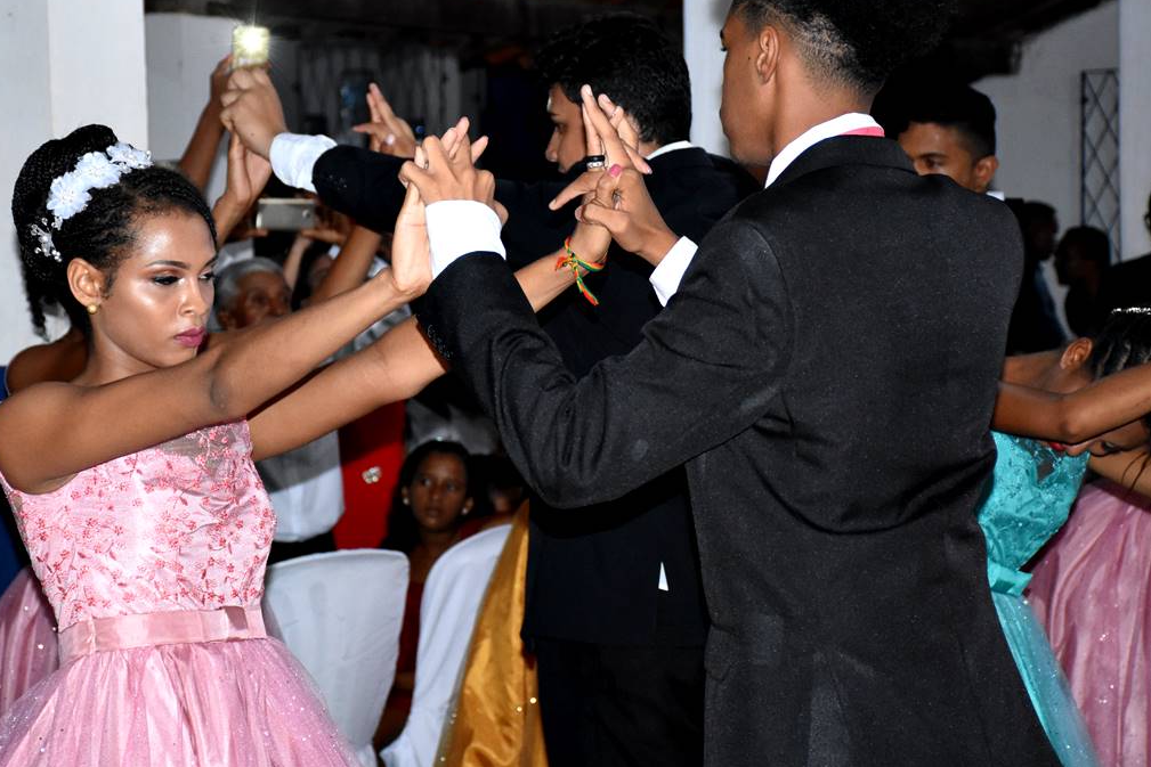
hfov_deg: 19.1
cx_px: 493
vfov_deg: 12.8
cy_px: 333
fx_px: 3421
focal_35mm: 107
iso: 2500
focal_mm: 60
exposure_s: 1/100
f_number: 5
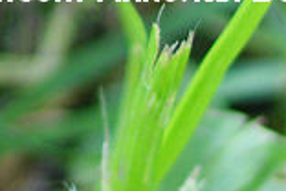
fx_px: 20662
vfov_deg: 0.5
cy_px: 498
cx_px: 444
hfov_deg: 0.8
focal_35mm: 2601
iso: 400
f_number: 5.6
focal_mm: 300
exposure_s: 1/60
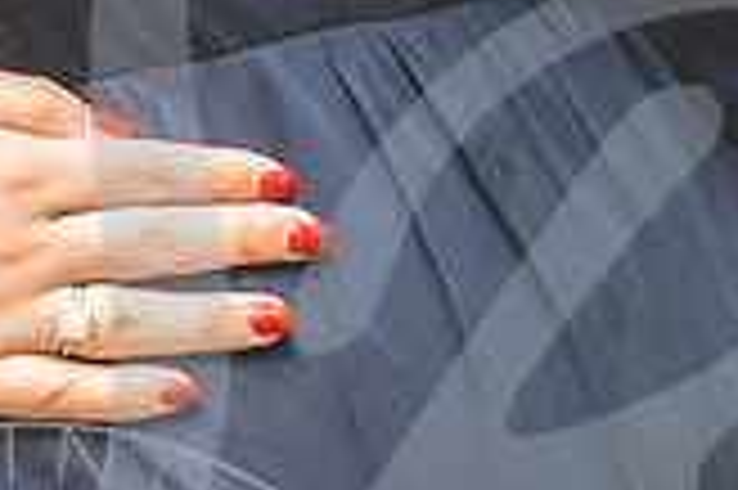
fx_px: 6881
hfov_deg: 6.1
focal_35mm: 336
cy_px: 506
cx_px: 256
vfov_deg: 4.1
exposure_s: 1/250
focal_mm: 95
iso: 400
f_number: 2.8
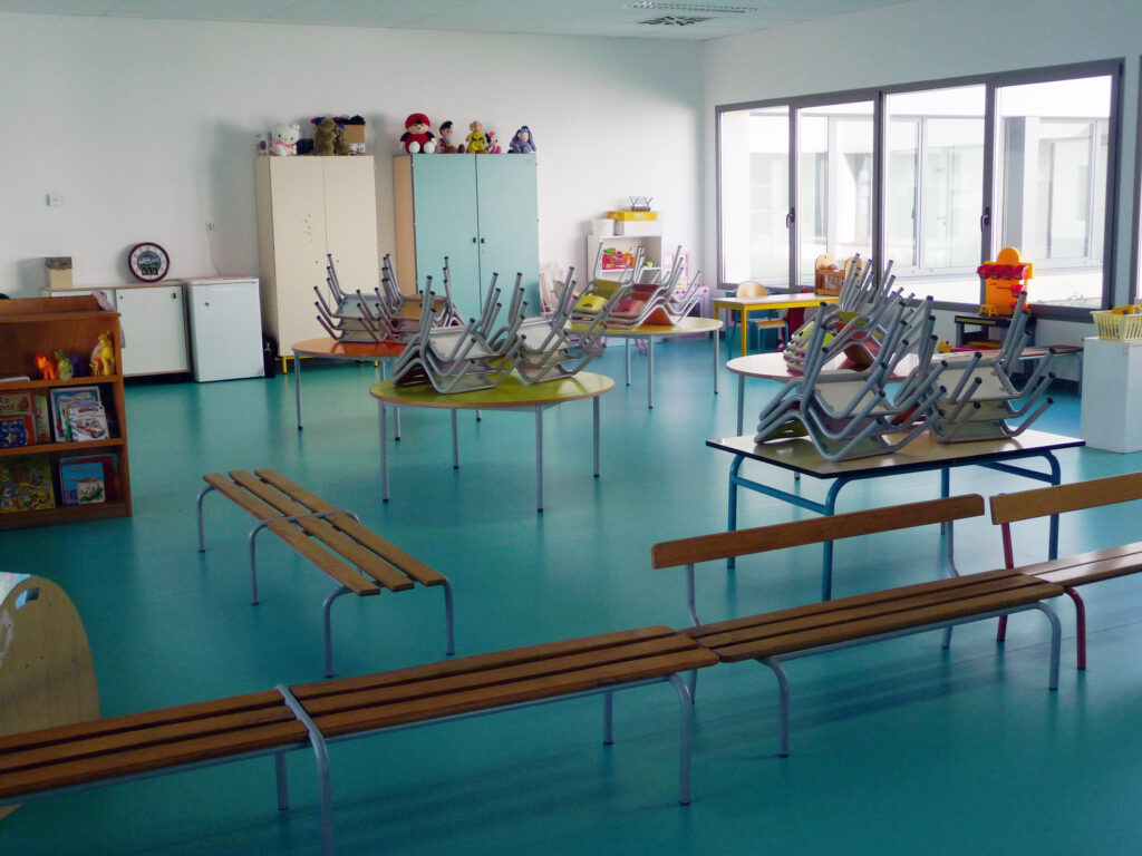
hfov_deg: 46.8
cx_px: 571
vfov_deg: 36.0
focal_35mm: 40
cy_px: 428
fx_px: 1320
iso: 100
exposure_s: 1/125
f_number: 3.9
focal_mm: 6.7
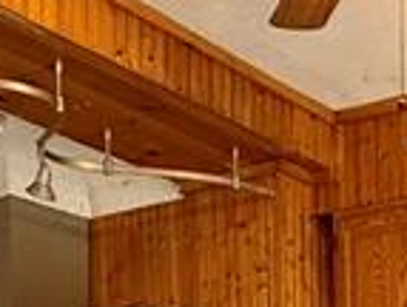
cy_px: 591
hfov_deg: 18.1
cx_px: 549
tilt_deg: -0.8
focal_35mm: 100
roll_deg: -0.1
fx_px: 1179
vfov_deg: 13.1
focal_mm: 2.22
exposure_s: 1/60
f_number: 2.2
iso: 250
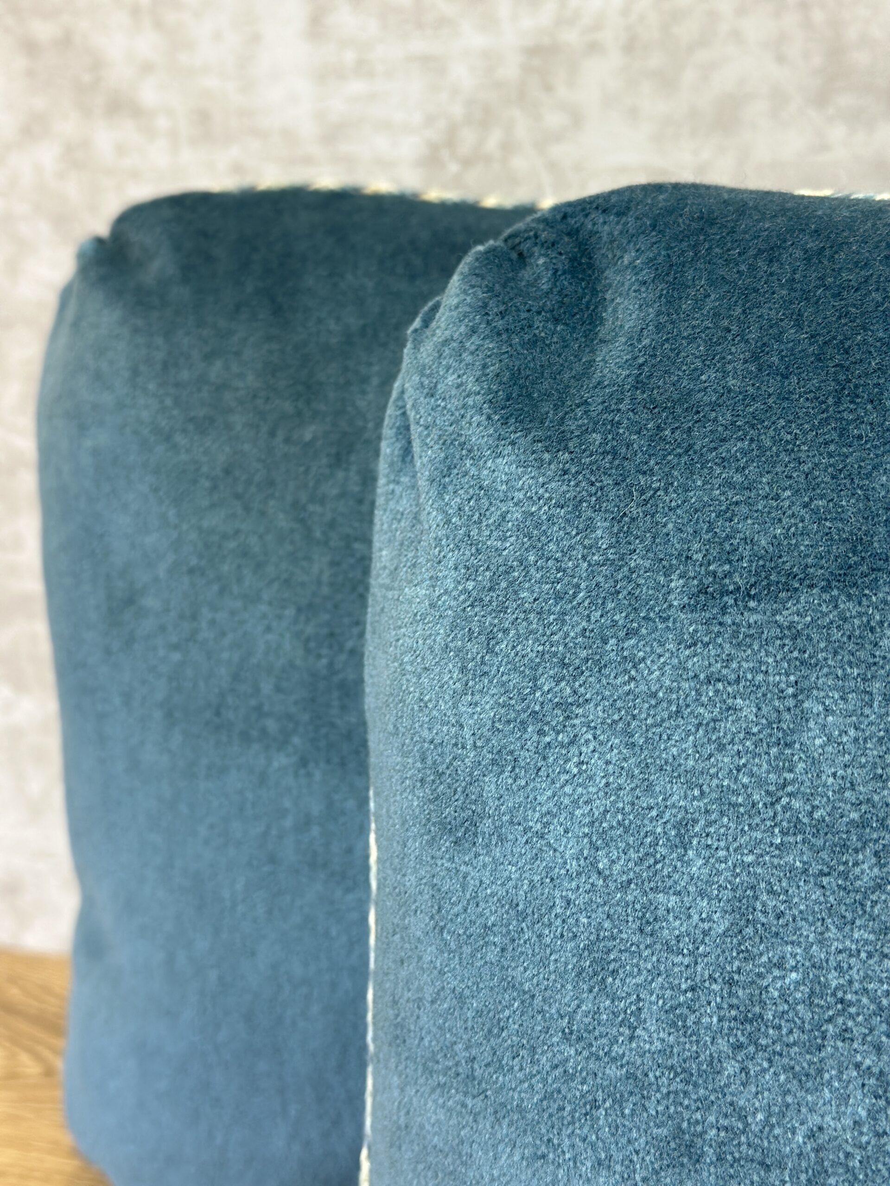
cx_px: 445
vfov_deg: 39.7
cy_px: 593
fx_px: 1645
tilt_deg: -16.6
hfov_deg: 30.3
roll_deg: +2.2
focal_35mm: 48
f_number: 1.78
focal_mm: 6.86
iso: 125
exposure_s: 1/120
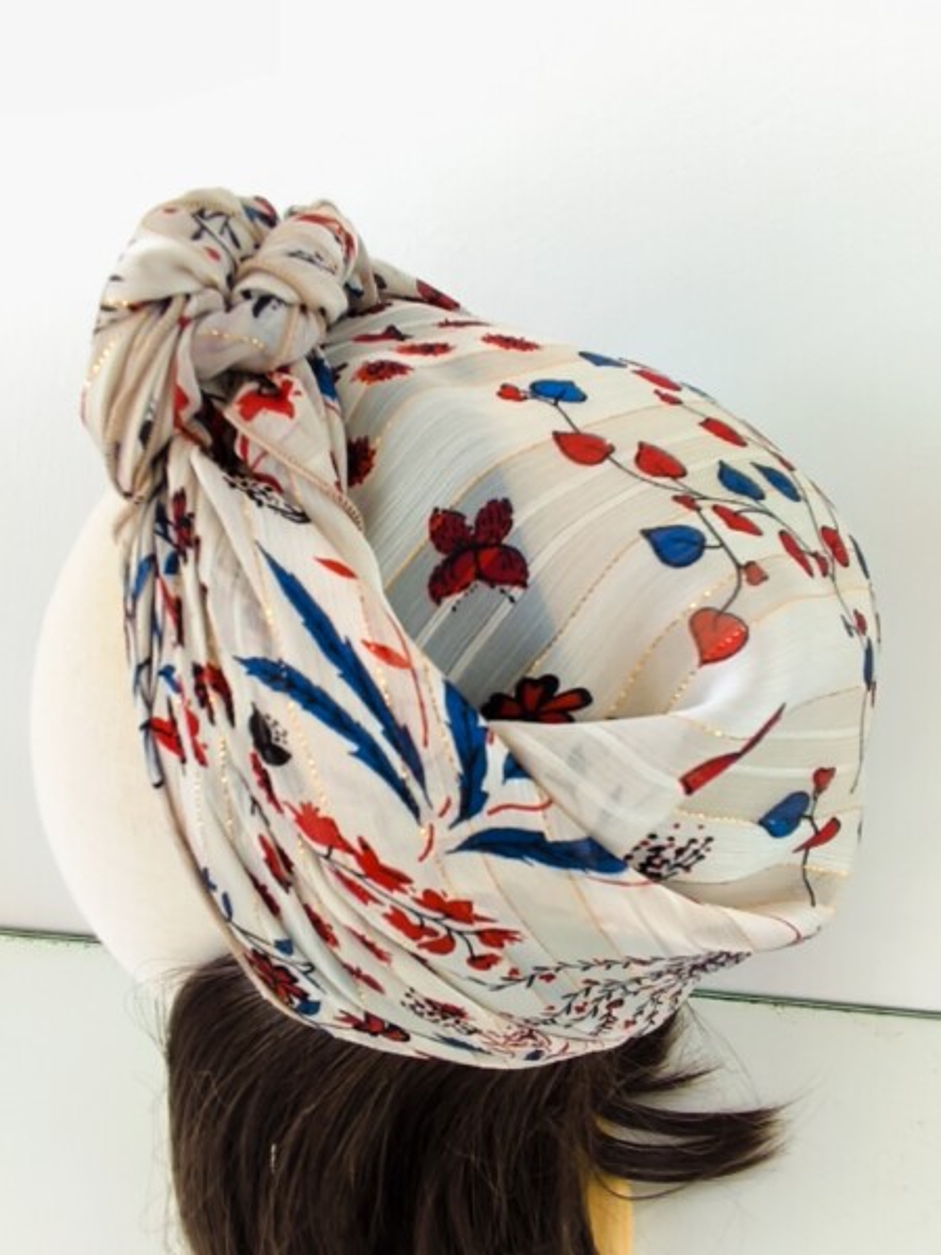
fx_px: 834
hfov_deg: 58.9
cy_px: 628
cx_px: 470
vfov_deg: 73.9
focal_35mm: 23
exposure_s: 1/30
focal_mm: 1.65
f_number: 2.2
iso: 50
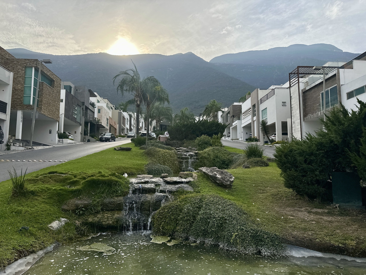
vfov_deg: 56.8
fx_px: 254
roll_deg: -1.4
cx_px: 183
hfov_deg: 71.6
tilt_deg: +6.9
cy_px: 138
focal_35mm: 24
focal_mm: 6.86
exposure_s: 1/9709
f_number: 1.78
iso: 80
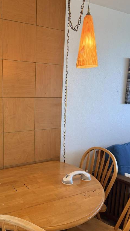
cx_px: 38
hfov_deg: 35.1
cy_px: 120
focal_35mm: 33
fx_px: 202
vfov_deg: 59.5
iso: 250
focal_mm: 6.76
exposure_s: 1/60
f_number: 1.78
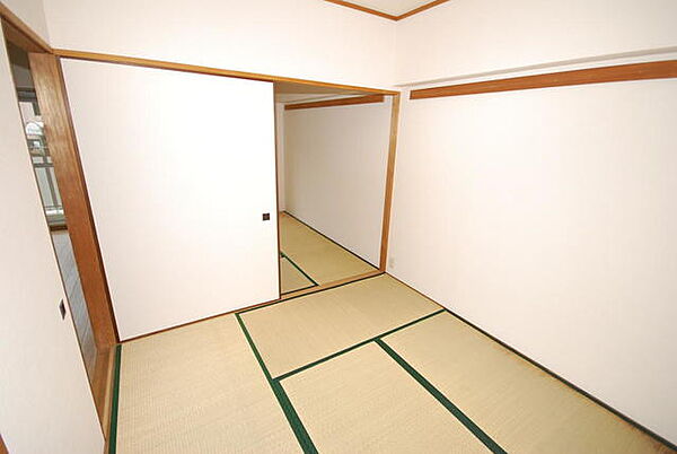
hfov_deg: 94.9
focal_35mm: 16
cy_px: 227
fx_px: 311
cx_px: 338
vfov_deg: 72.2
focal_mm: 11
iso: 200
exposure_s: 1/60
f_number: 4.2
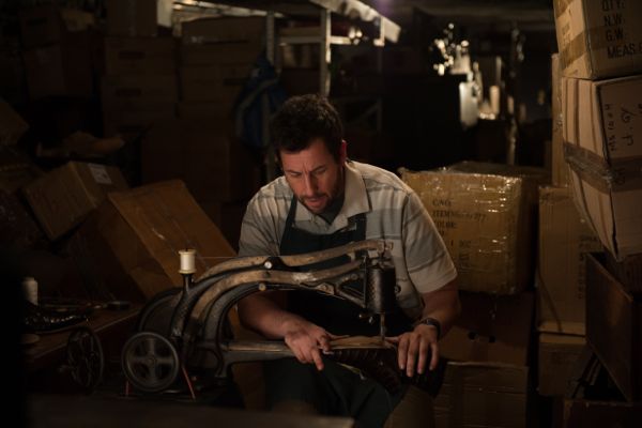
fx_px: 1248
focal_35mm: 70
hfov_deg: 28.8
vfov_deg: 19.5
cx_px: 321
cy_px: 214
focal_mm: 70
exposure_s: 1/50
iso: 1600
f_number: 2.8
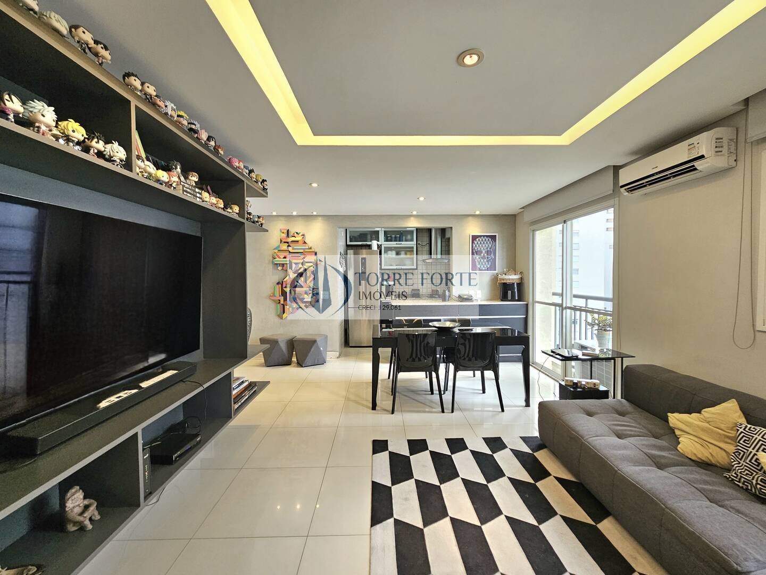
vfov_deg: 89.9
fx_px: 288
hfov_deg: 106.2
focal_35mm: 13
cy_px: 288
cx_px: 383
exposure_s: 1/60.2
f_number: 2.2
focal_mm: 2.2
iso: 100
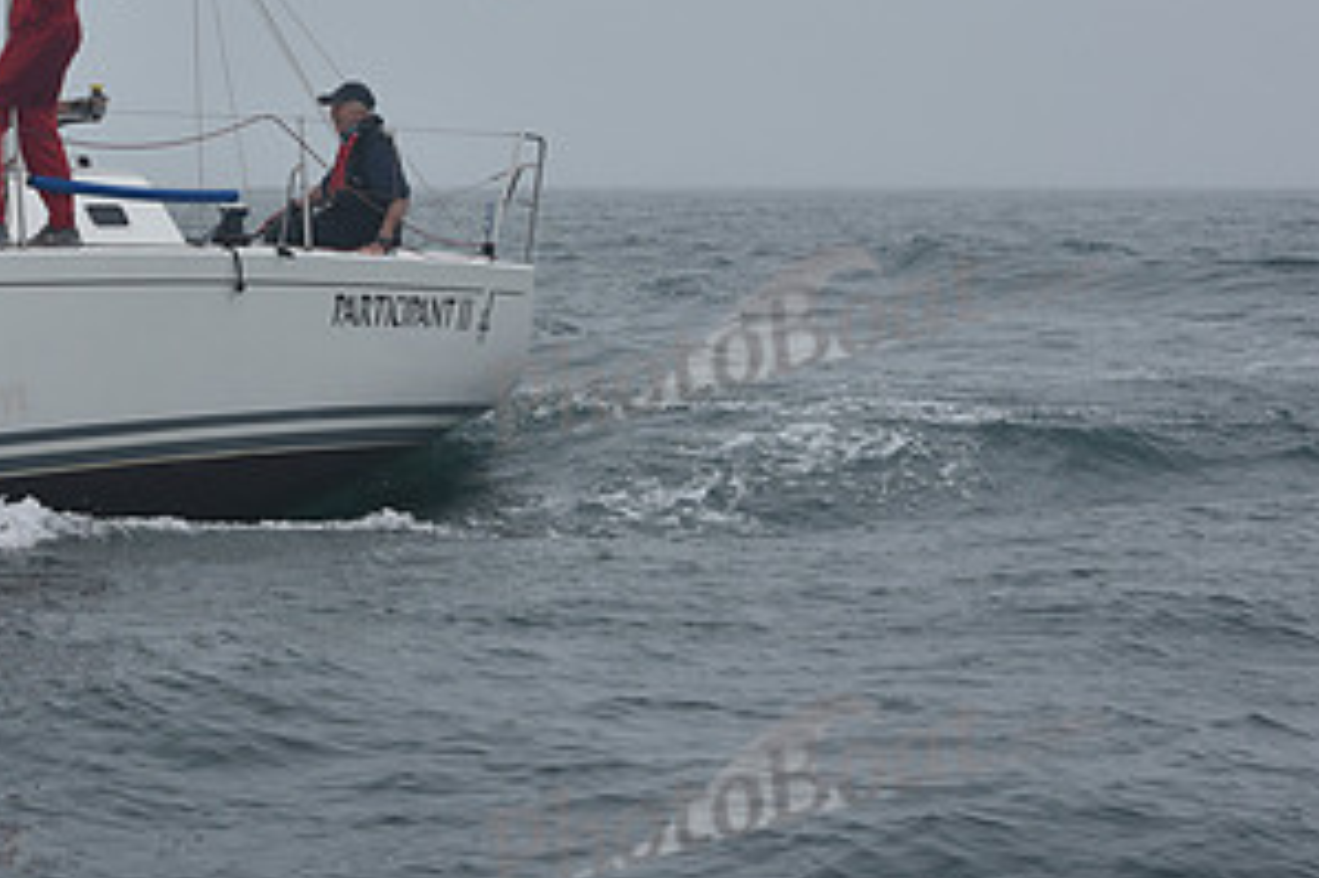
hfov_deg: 15.0
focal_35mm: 136
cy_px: 170
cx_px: 260
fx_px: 4980
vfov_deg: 10.0
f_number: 8
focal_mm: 70
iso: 250
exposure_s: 1/800
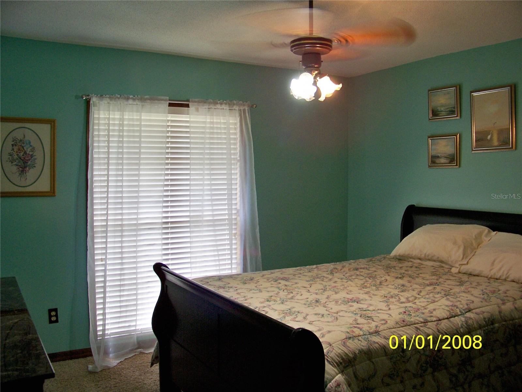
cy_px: 196
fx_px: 498
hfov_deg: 55.4
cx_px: 261
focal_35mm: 33
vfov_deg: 42.9
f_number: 2.8
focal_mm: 5.85
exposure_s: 1/30
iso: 160
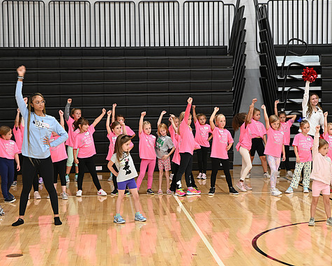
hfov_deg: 23.8
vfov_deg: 19.2
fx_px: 786
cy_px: 132
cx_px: 153
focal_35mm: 80
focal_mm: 70
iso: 800
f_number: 3.5
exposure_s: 1/50
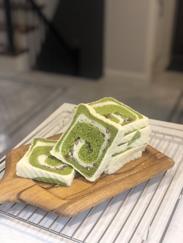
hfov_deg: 28.0
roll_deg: -0.4
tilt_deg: -27.8
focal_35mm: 52
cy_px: 122
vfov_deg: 36.8
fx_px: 367
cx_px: 92
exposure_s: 1/50
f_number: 2.4
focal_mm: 6
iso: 80
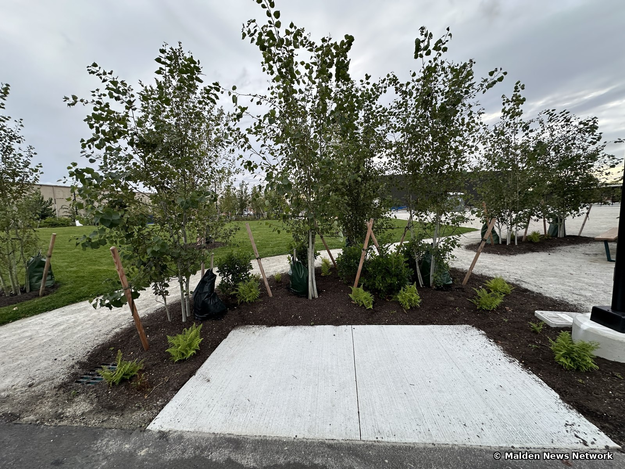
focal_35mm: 14
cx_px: 312
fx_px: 253
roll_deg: +1.1
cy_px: 234
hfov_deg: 102.1
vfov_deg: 85.7
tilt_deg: -5.4
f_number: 2.2
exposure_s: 1/99
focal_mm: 2.22
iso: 100
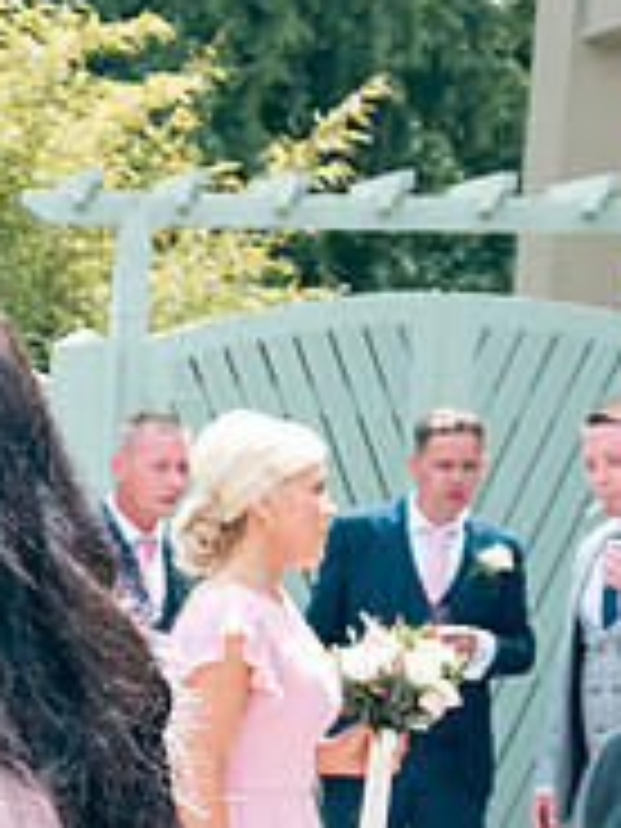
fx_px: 2751
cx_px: -536
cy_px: 812
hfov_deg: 11.8
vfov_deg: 16.8
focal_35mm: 115
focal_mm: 38
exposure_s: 1/200
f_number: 5
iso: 100
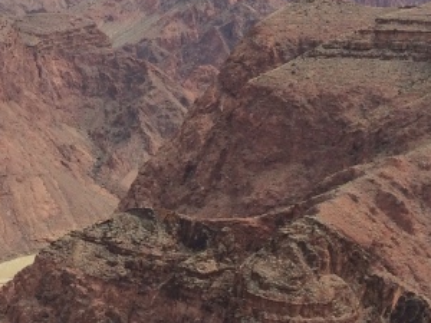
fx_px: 1233
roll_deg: +0.2
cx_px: -1
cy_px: 208
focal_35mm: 99
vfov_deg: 14.9
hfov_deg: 19.3
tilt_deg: -16.2
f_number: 2.2
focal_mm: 4.15
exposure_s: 1/1053
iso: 32
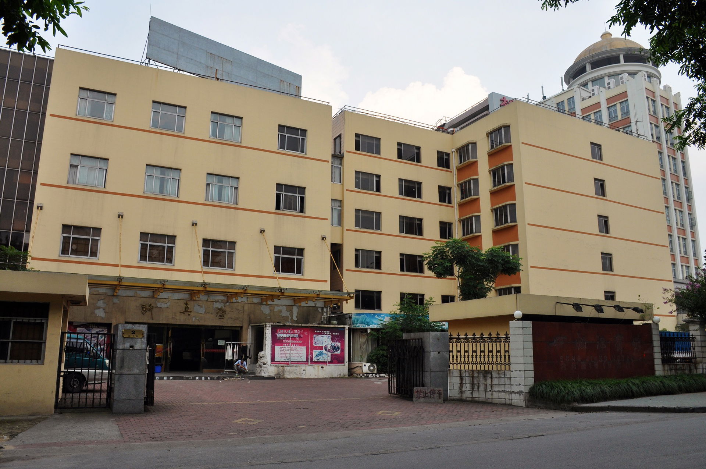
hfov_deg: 67.4
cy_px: 234
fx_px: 529
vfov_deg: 47.8
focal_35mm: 27
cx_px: 353
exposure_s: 1/100
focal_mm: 18
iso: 400
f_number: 8
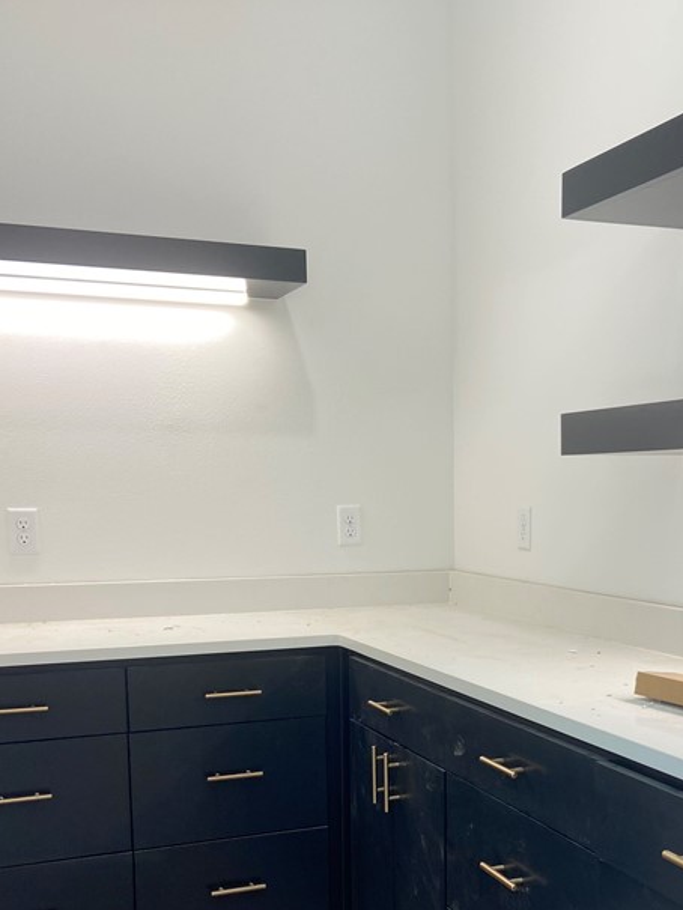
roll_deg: +1.3
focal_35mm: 44
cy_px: 672
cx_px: 445
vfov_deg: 41.8
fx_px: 1157
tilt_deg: -7.7
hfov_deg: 32.7
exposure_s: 1/120
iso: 50
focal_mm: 4.25
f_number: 1.8
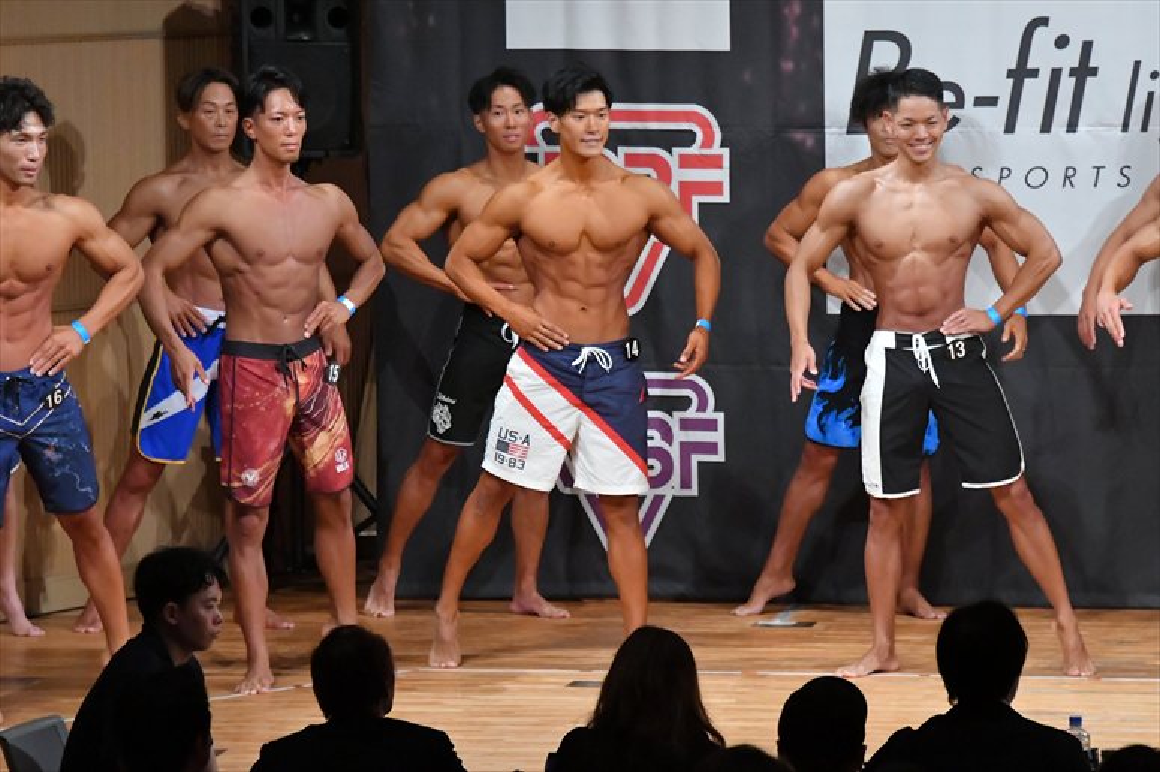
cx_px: 580
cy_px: 386
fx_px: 8213
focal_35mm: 255
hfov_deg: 8.1
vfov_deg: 5.4
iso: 10000
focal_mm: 170
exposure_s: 1/400
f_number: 5.6
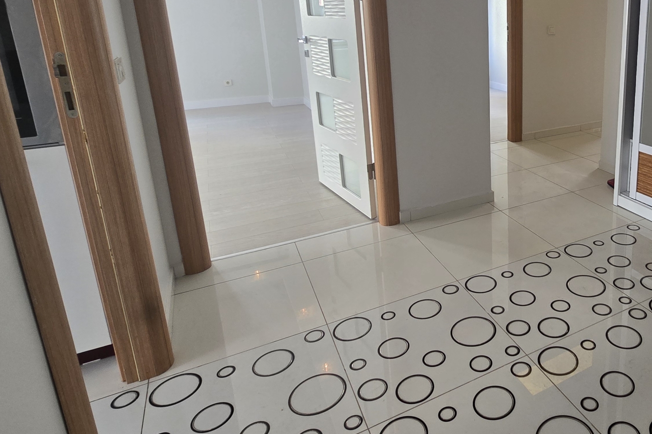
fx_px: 435
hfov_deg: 67.7
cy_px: 131
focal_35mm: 24
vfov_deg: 51.7
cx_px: 510
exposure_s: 1/50
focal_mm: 2.2
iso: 100
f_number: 2.2
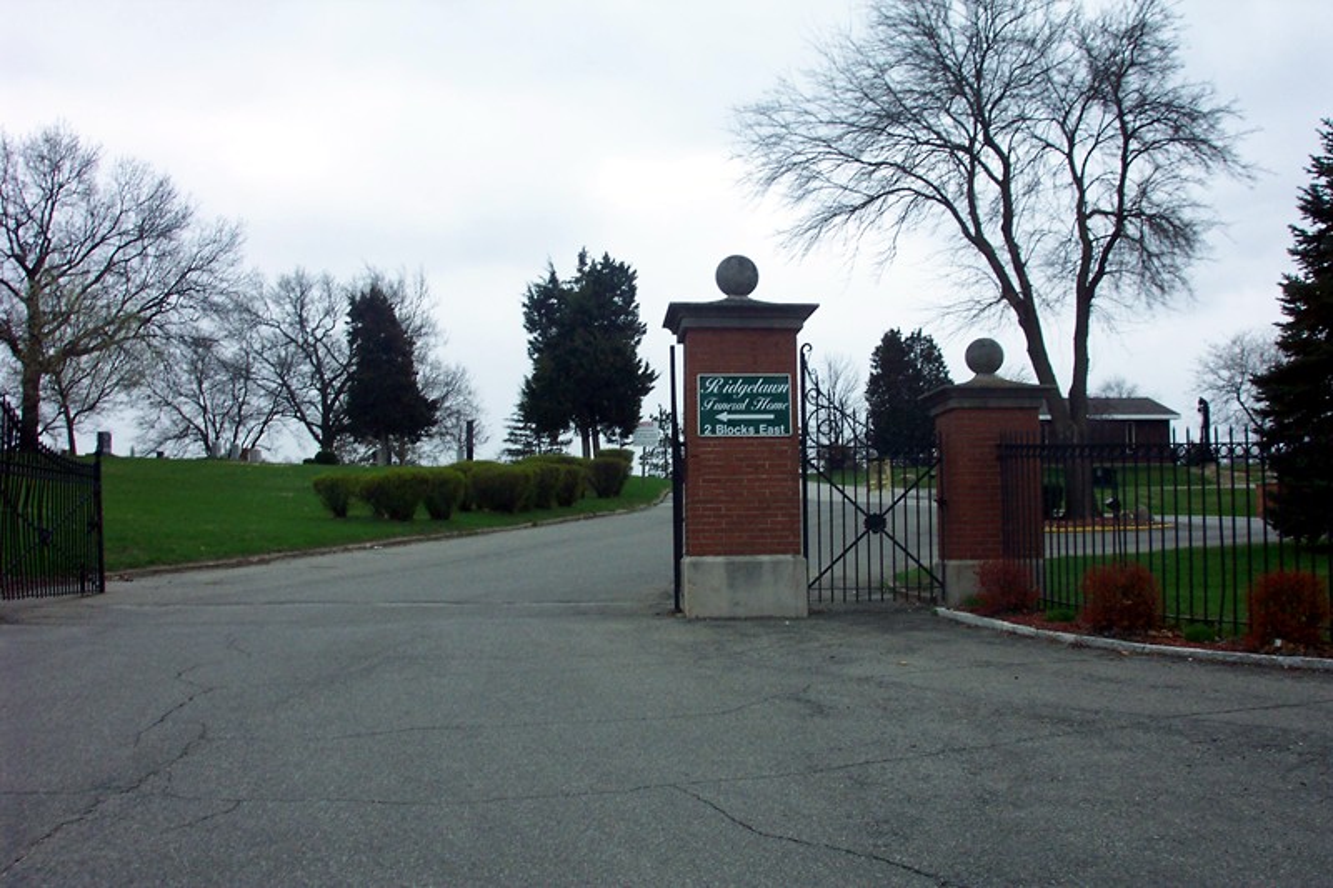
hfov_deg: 54.4
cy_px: 444
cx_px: 666
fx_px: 1296
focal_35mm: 35
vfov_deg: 37.8
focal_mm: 7.5
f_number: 9.5
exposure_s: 1/90
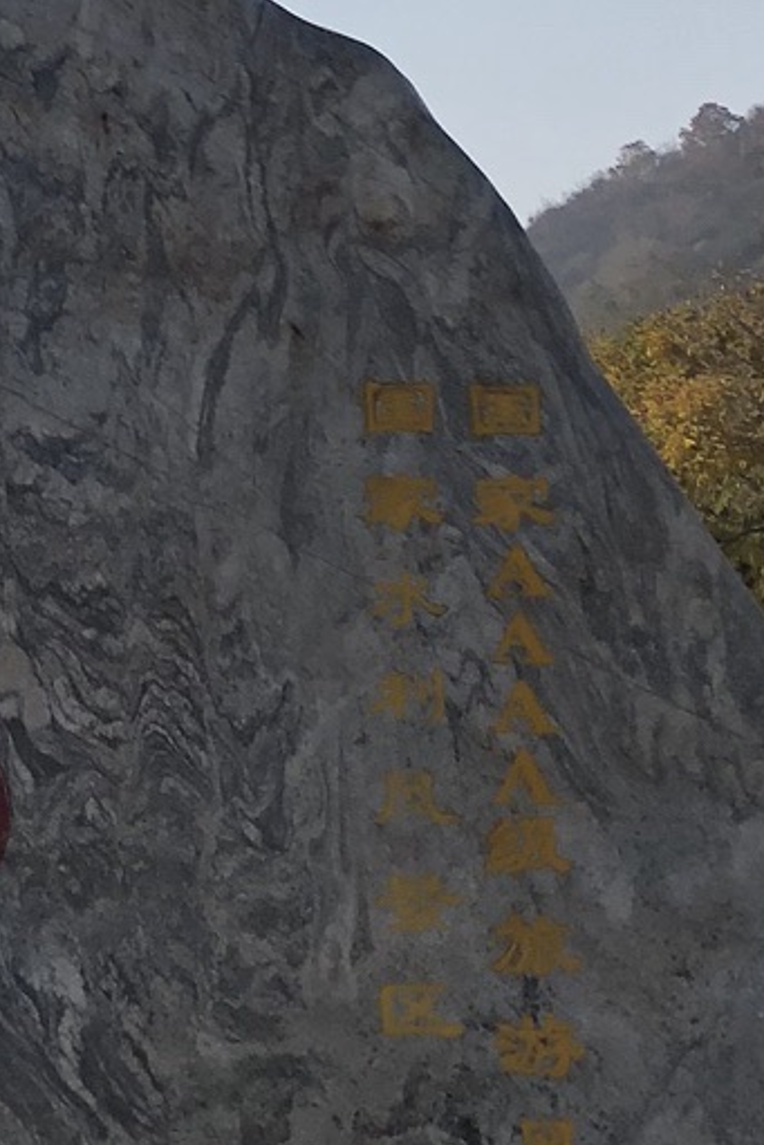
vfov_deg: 16.7
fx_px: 3626
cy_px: -448
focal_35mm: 114
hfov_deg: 11.7
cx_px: -204
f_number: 1.8
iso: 20
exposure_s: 1/1715
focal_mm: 4
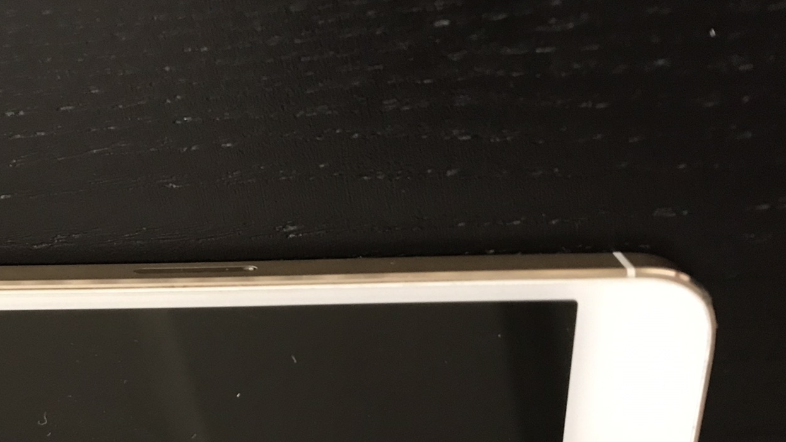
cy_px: 409
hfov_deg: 42.4
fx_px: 980
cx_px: 199
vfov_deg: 24.6
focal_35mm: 47
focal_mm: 3.99
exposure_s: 1/8
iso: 100
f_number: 1.8
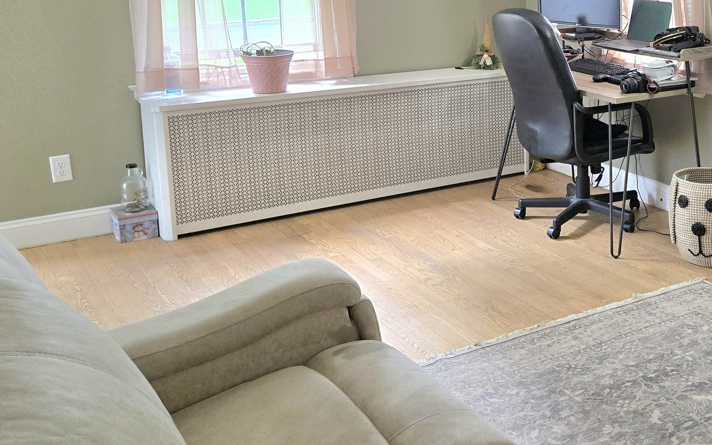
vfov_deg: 27.1
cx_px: 624
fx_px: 912
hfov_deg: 39.9
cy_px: 123
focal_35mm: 47
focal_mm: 5.4
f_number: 1.8
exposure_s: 1/120
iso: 160
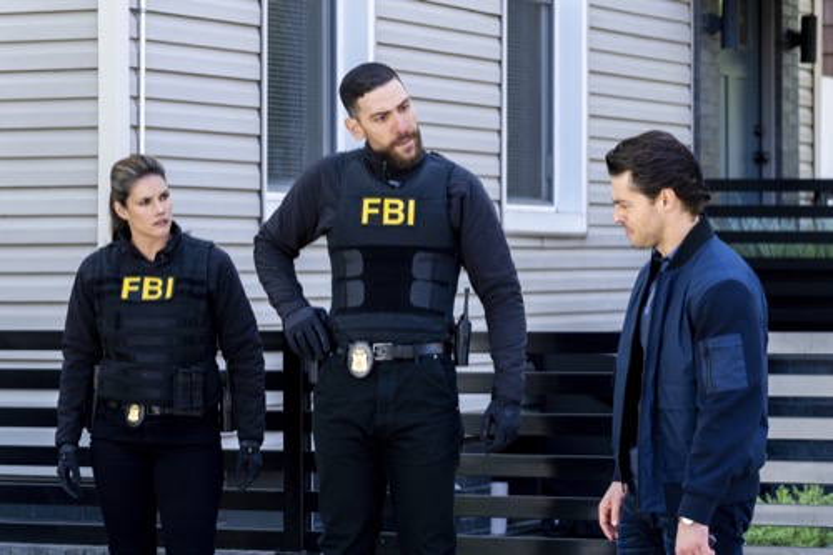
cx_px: 416
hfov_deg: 16.1
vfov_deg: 10.8
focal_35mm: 127
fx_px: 2938
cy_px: 278
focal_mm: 127
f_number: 7.1
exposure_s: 1/400
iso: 800
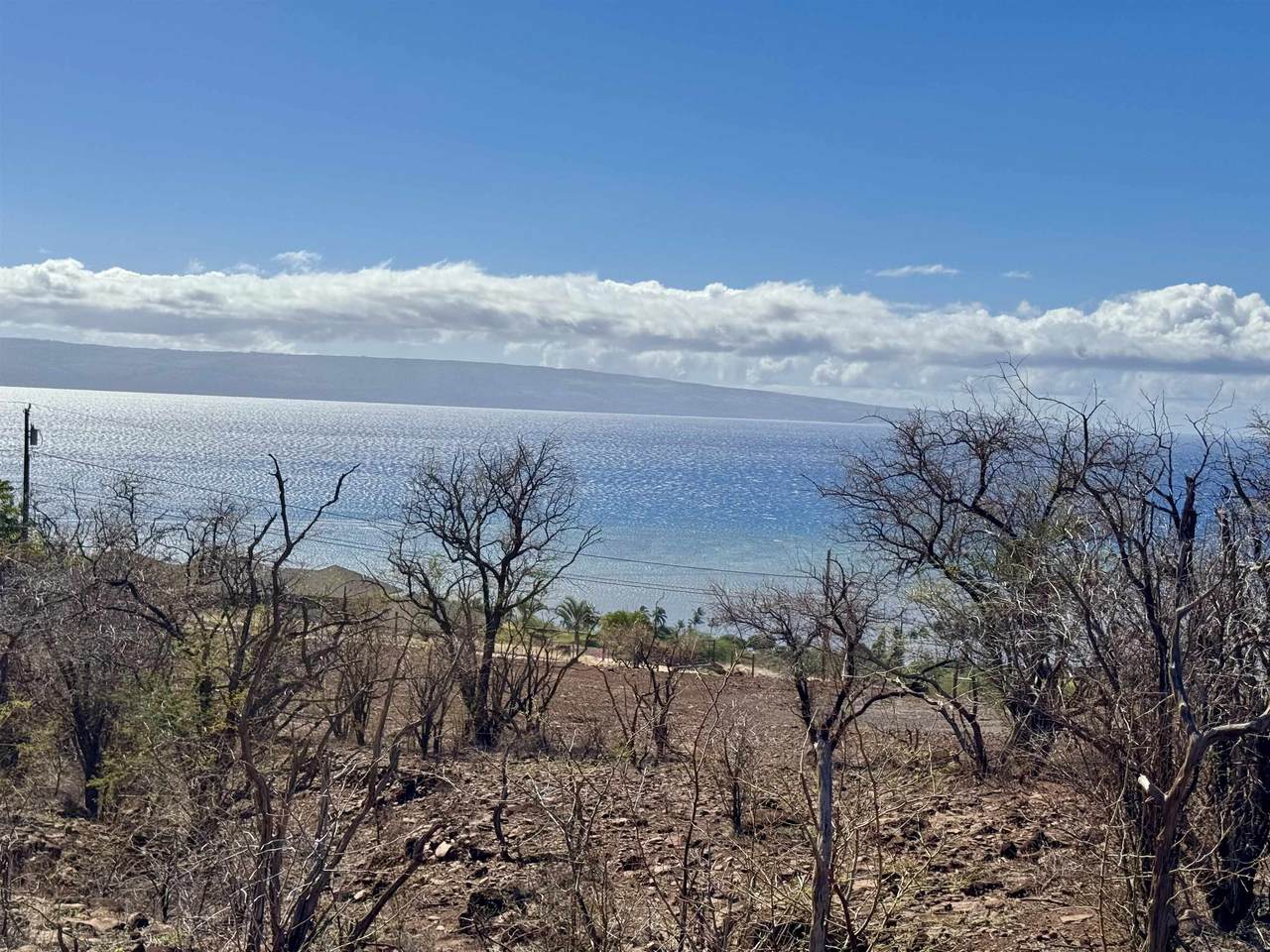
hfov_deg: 39.7
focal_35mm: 48
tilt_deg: -2.6
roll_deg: -3.9
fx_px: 1761
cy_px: 476
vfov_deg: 30.3
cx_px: 635
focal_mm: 6.76
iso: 64
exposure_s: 1/12500
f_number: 1.78
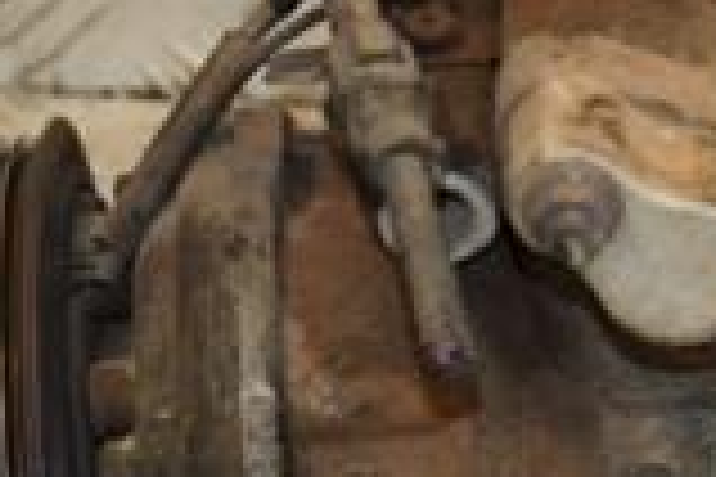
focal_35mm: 329
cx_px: 540
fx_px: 6543
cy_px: 382
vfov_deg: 4.2
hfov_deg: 6.3
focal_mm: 58
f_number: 5
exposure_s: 1/160
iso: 800
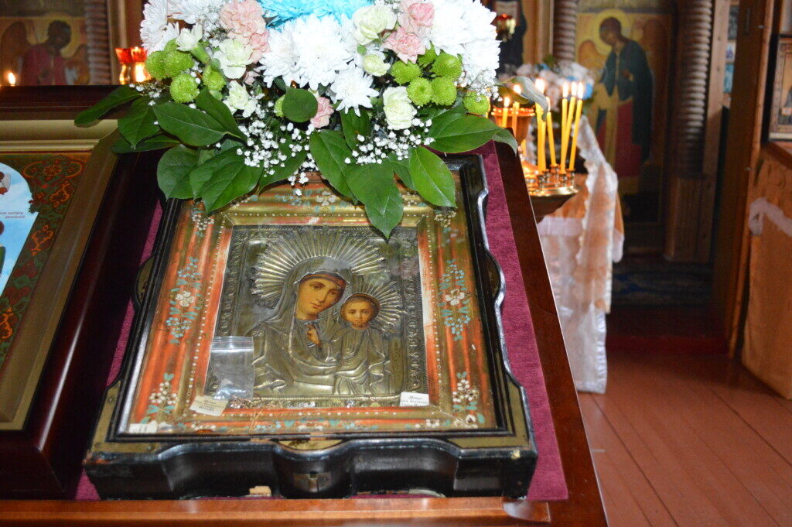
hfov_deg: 53.2
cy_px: 264
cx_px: 396
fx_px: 791
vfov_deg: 36.8
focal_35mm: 36
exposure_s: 1/60
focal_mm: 24
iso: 3200
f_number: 4
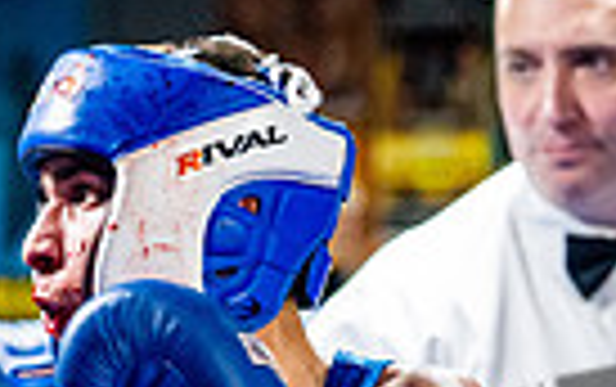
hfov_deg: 5.6
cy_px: 833
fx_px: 6286
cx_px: -104
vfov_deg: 3.5
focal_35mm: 374
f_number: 2
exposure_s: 1/1000
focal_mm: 75
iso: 4000
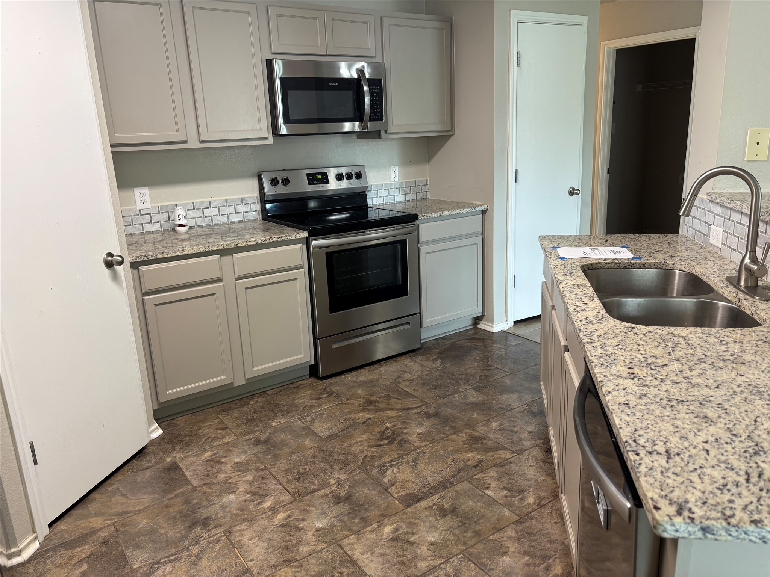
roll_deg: +2.5
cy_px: 288
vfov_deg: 53.1
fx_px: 578
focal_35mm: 26
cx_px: 385
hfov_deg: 67.3
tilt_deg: -15.3
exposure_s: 1/60
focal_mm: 5.96
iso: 125
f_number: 1.6
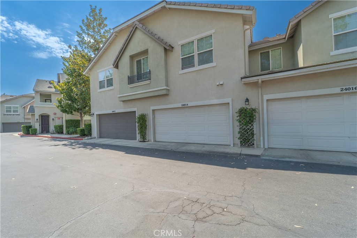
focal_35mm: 14
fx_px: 139
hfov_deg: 104.2
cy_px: 119
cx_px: 178
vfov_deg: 81.2
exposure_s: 1/500
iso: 100
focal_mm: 14
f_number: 6.3
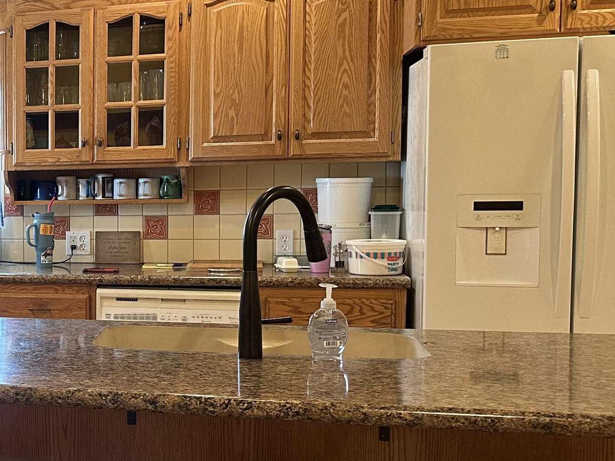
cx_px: -94
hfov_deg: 28.9
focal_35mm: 59
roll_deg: +0.6
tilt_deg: -4.4
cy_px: 263
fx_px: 1048
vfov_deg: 24.8
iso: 200
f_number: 1.78
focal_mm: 6.86
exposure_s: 1/60
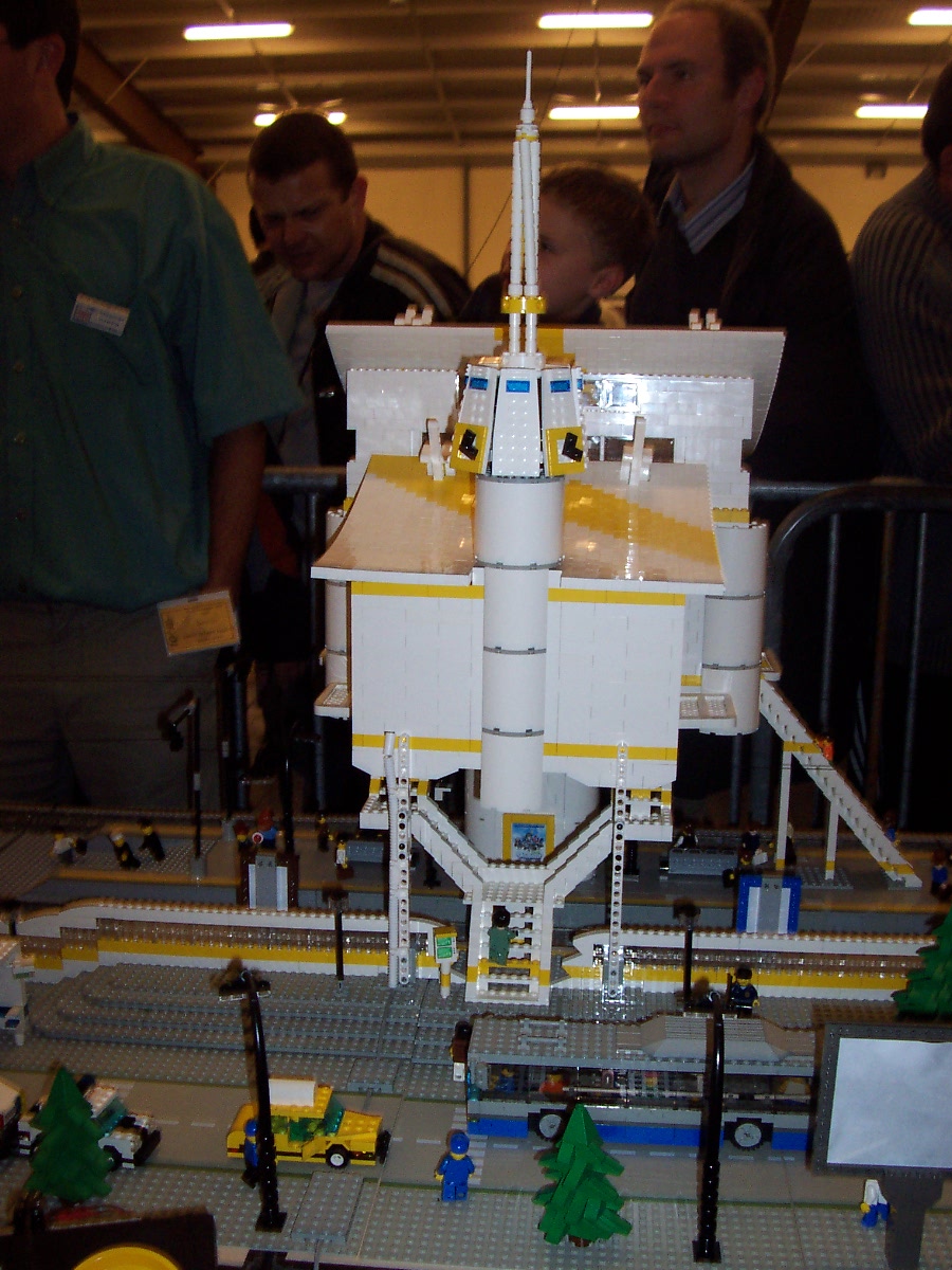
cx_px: 476
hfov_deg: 38.7
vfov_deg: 50.1
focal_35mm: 37
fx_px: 1357
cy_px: 635
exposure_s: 1/60
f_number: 2.8
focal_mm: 5.6
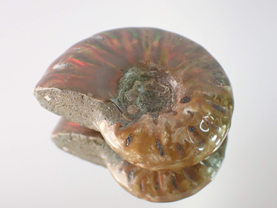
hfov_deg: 31.2
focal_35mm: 62
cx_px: 138
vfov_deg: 23.7
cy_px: 104
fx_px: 496
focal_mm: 11.09
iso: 800
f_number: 3.6
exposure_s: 1/200
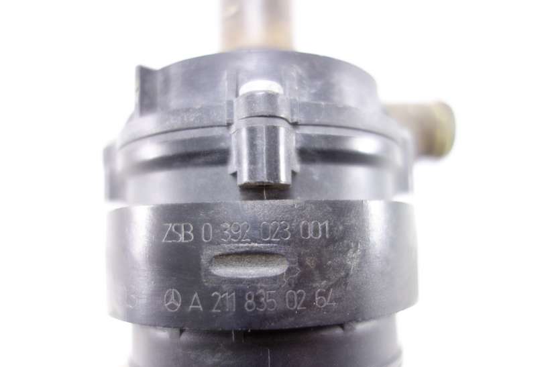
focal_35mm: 28
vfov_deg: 46.4
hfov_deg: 65.5
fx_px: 428
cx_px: 275
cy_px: 184
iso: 125
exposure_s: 1/40
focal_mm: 10.4
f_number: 1.8
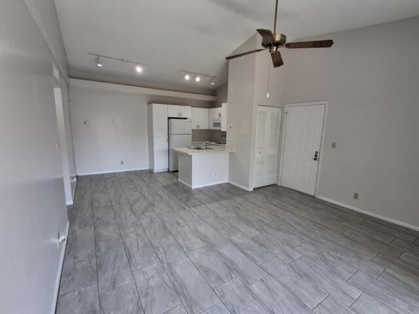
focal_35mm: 16
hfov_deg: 94.5
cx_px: 210
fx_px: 194
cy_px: 157
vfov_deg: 78.1
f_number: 2.2
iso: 50
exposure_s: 1/60
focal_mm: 1.64
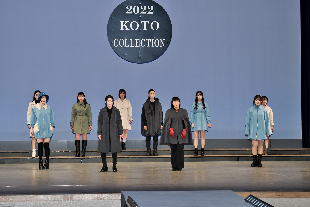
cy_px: 104
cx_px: 155
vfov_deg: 13.4
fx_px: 878
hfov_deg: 20.0
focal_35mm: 102
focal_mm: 68
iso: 800
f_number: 5.6
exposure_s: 1/250
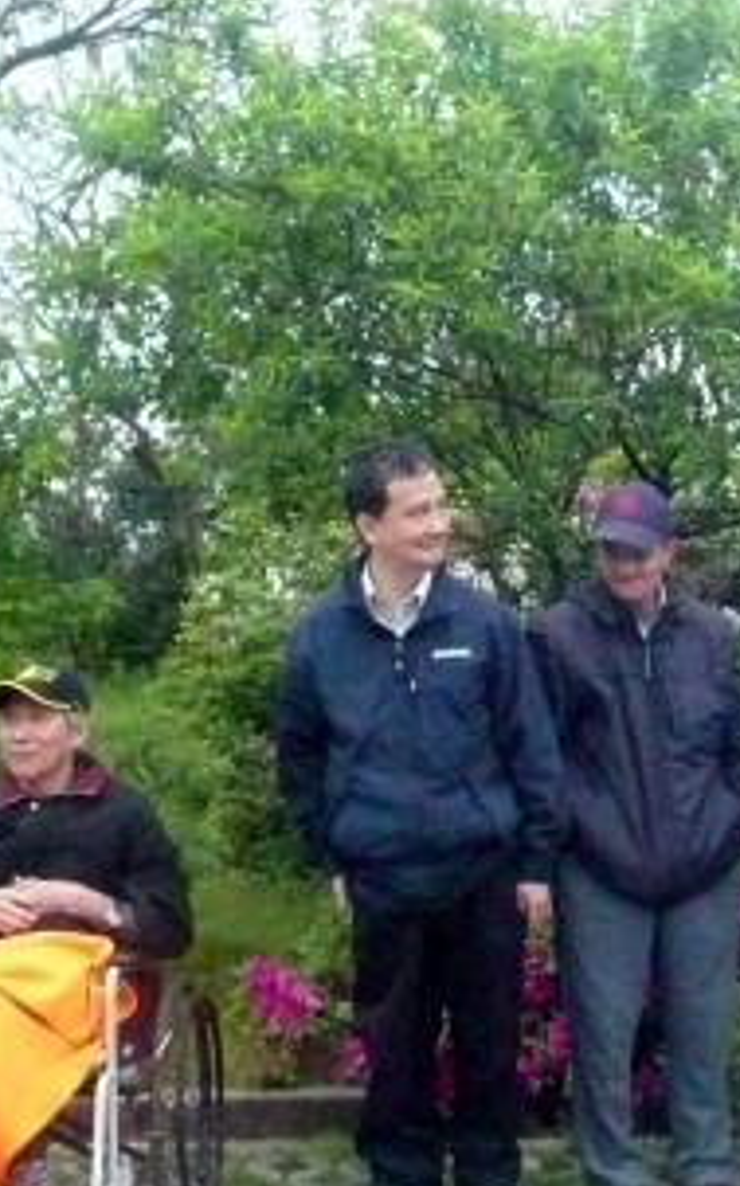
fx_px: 1842
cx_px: 838
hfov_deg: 21.4
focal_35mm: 57
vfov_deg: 35.5
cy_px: 746
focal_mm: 4.6
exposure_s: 1/125
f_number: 8
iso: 800
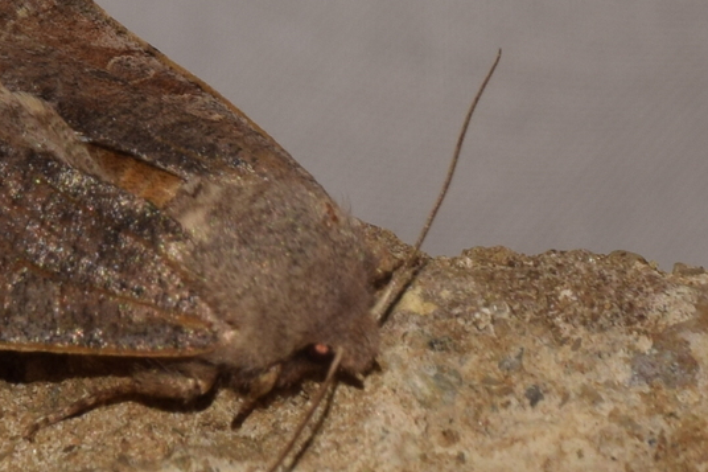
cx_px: 110
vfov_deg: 3.7
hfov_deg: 5.5
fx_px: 7392
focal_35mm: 376
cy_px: 171
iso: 100
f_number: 16
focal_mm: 140
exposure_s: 1/200
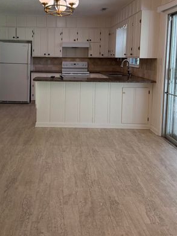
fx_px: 279
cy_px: 83
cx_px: 59
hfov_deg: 34.8
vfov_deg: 45.2
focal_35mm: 41
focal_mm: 6.76
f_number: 1.78
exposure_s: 1/224
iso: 160
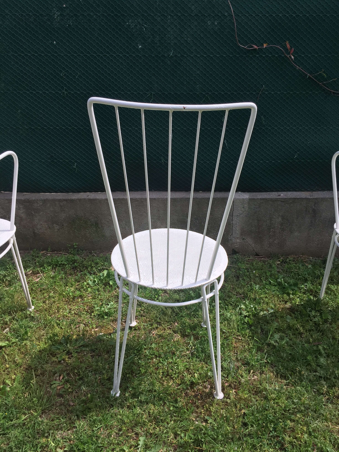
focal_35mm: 29
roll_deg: +0.9
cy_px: 226
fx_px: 379
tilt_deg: -22.6
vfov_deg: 61.7
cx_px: 170
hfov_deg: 48.2
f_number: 2.2
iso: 32
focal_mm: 4.15
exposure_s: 1/1364
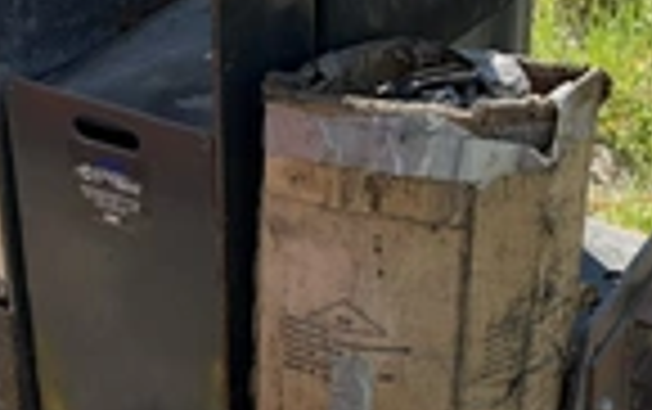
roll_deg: -2.3
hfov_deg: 28.7
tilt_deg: -21.9
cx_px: 517
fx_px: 1245
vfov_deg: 18.1
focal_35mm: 70
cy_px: -14
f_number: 1.78
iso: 80
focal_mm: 6.76
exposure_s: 1/1689
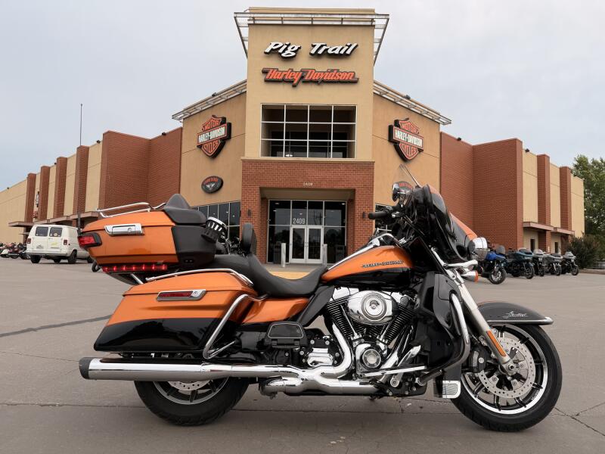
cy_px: 227
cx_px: 302
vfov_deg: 56.8
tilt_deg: +4.8
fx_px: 419
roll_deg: -1.9
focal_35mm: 24
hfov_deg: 71.6
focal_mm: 6.76
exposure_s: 1/1585
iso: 80
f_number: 1.78
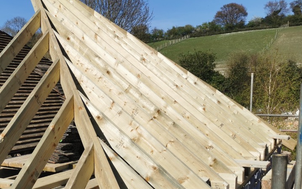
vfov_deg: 26.5
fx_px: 395
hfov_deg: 40.2
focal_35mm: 48
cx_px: 63
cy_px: 146
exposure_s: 1/4329
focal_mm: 5.58
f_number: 1.8
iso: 50
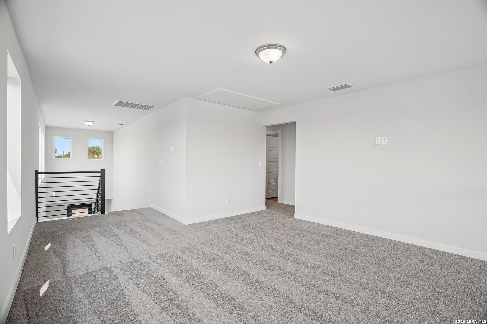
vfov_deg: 73.7
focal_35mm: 16
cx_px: 244
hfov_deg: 96.7
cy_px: 162
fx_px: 216
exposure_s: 1/60
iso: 400
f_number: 8
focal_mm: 16
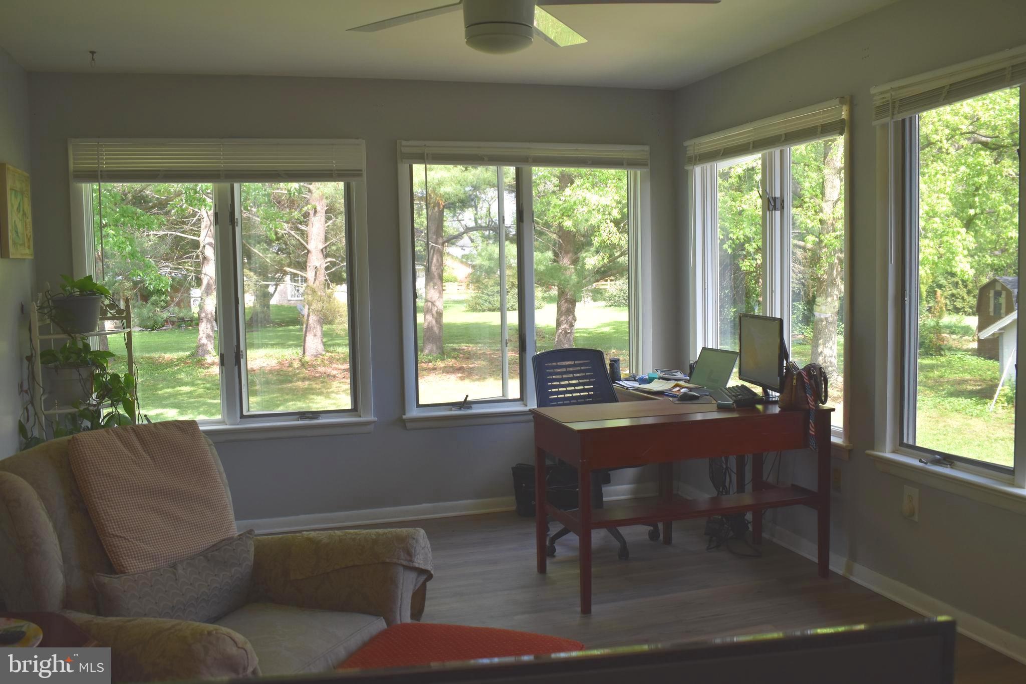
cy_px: 342
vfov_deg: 40.0
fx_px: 940
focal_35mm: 33
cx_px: 513
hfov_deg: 57.2
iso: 400
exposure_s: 1/160
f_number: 6.3
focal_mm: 22
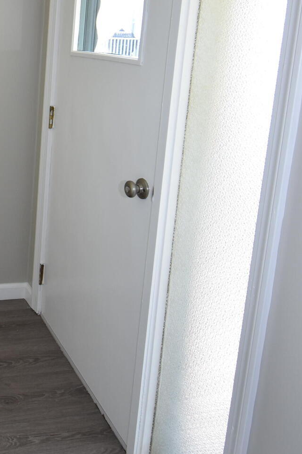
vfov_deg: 50.7
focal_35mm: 36
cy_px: 108
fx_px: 453
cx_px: -42
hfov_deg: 31.9
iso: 400
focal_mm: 10
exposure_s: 1/60
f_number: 4.5
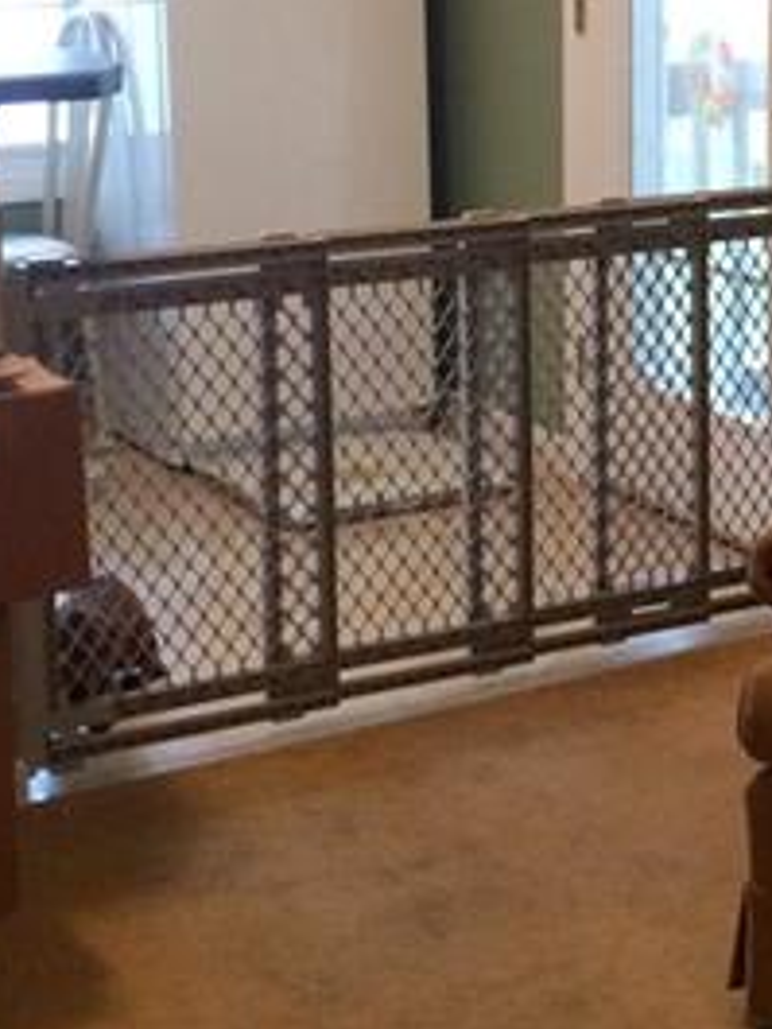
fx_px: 2496
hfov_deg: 16.8
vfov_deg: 22.7
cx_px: 943
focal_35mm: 84
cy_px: 105
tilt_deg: -8.5
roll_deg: -0.7
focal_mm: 4.15
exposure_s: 1/30
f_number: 2.2
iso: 200
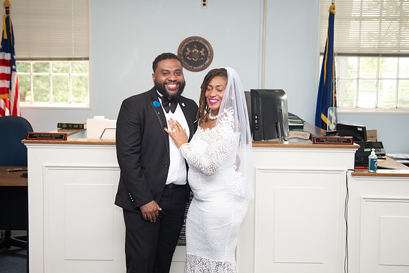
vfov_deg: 26.0
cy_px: 136
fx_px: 591
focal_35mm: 52
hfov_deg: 38.2
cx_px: 204
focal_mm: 50
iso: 1000
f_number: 4.6
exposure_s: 1/160
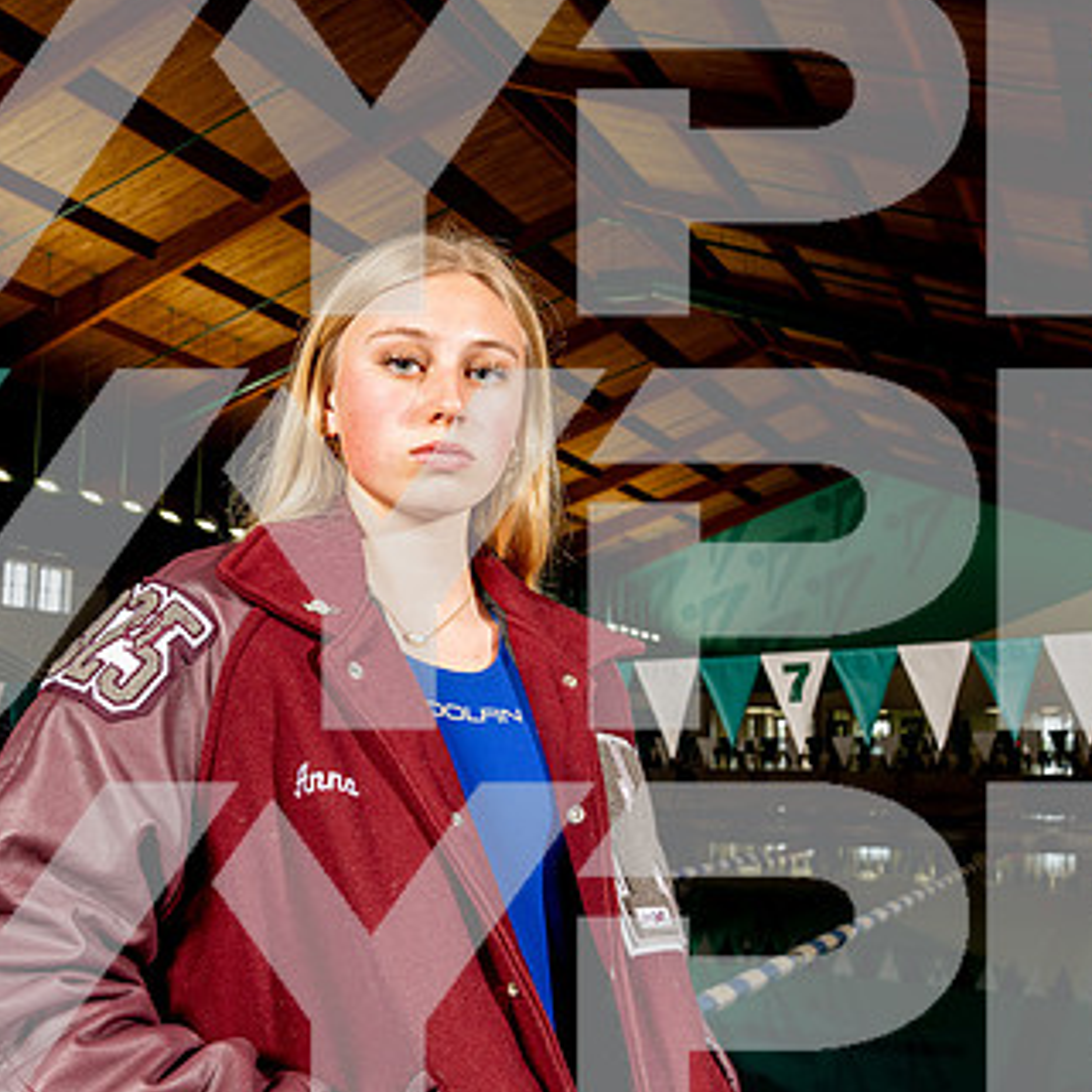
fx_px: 1428
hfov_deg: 41.9
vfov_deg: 41.9
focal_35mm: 40
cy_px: 551
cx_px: 522
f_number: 7.1
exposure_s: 1/125
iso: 400
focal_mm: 26
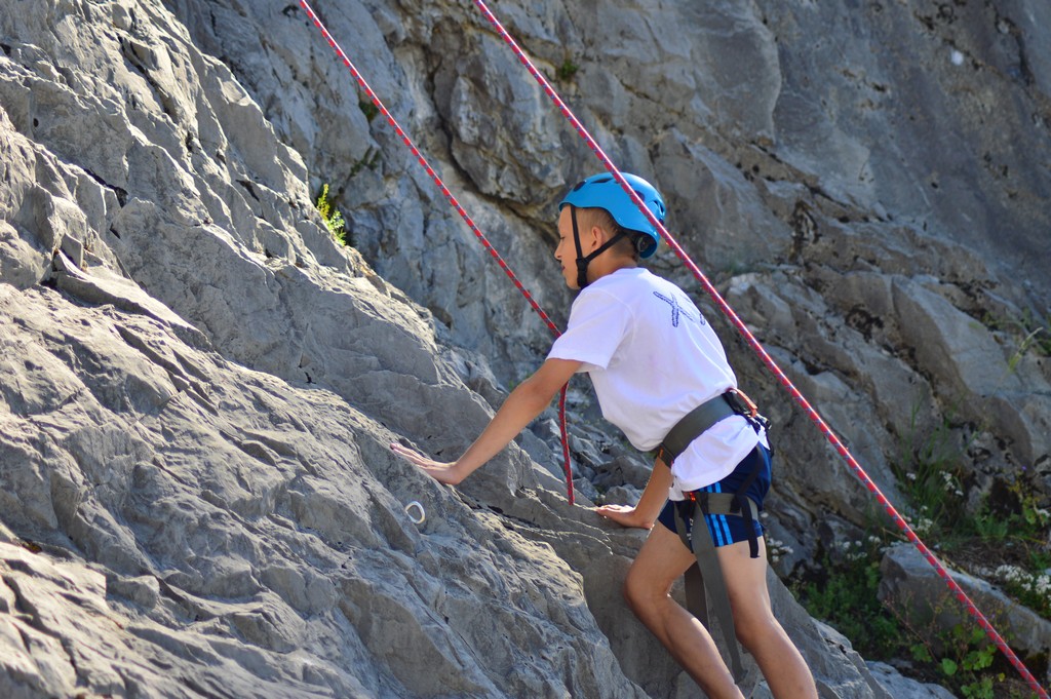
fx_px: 3063
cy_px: 350
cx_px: 526
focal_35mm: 105
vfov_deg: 13.0
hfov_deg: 19.5
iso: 100
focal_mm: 70
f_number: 4
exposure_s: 1/320
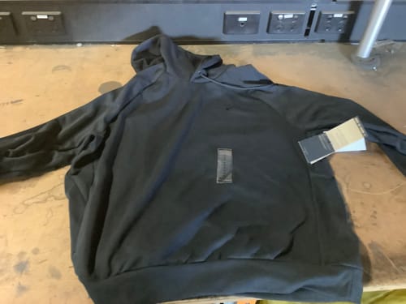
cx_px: 203
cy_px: 152
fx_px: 364
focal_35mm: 31
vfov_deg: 45.4
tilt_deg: -45.1
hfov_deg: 58.4
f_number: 2.4
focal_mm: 3.3
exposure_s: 1/17
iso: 640
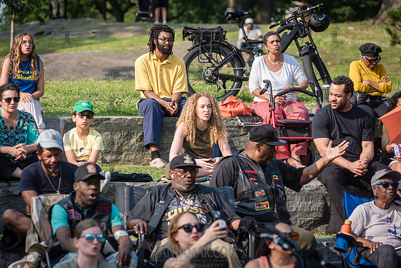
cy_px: 134
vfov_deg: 8.1
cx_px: 200
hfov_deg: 12.1
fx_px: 1894
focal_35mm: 170
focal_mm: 170
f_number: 4.5
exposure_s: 1/640
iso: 200
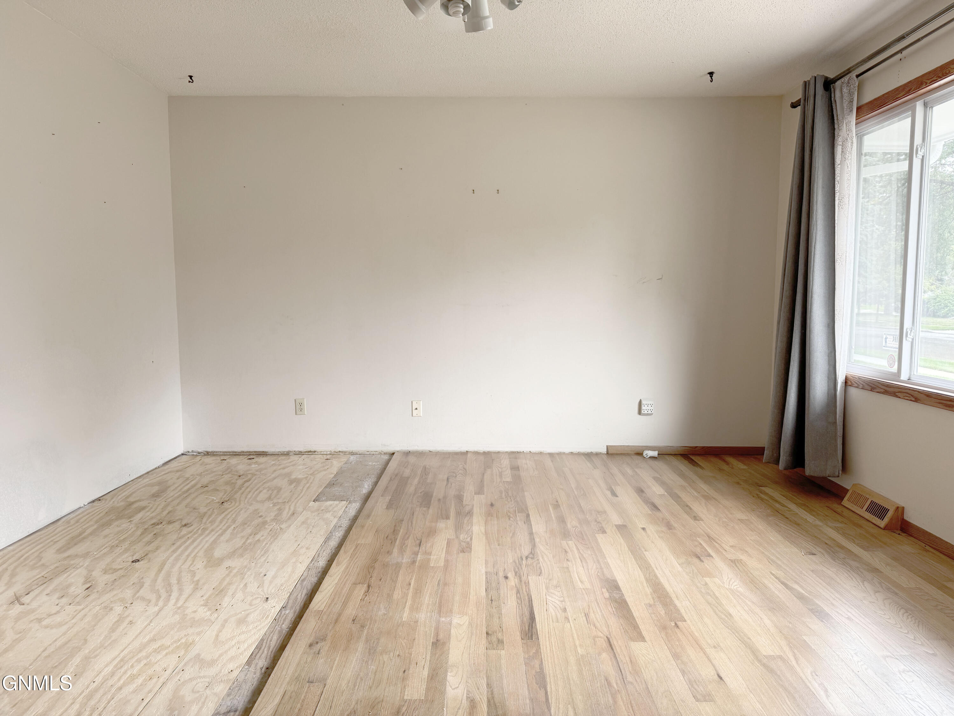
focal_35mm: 24
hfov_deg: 71.6
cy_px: 358
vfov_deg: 56.8
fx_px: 661
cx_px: 477
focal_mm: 6.76
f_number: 1.78
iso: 125
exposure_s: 1/120
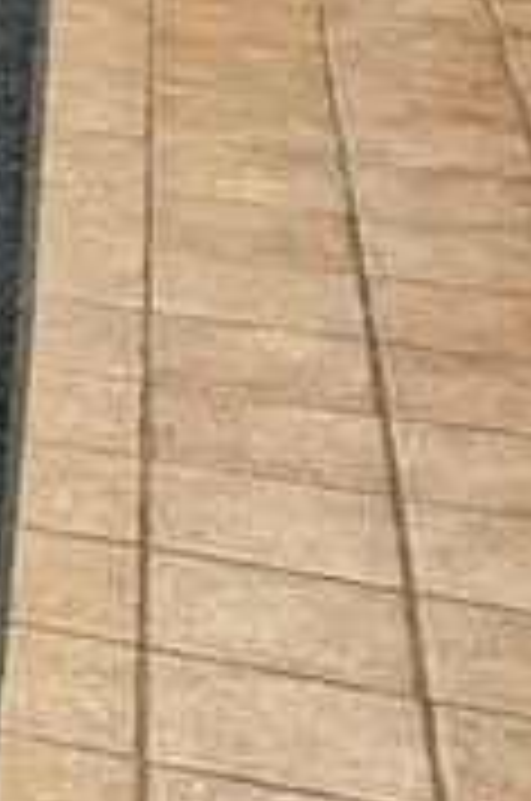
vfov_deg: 13.9
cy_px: -441
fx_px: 3065
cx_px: -1656
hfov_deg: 7.1
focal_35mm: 138
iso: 500
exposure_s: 1/60
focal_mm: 6.3
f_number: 1.7
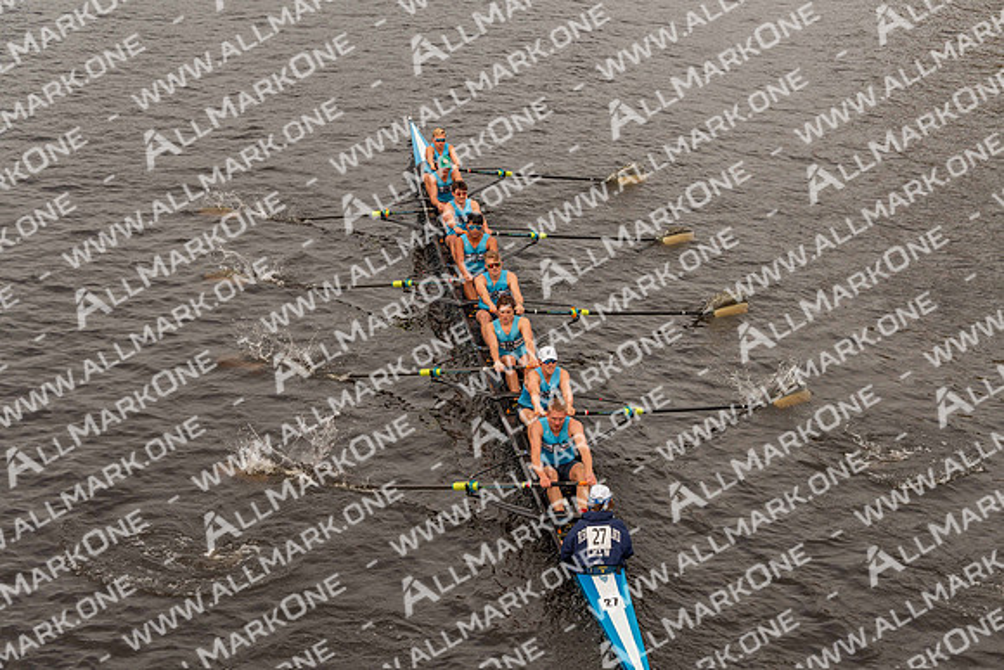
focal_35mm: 70
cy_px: 335
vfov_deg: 19.5
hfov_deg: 28.8
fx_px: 1953
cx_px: 502
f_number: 5
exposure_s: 1/2500
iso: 500
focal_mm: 70
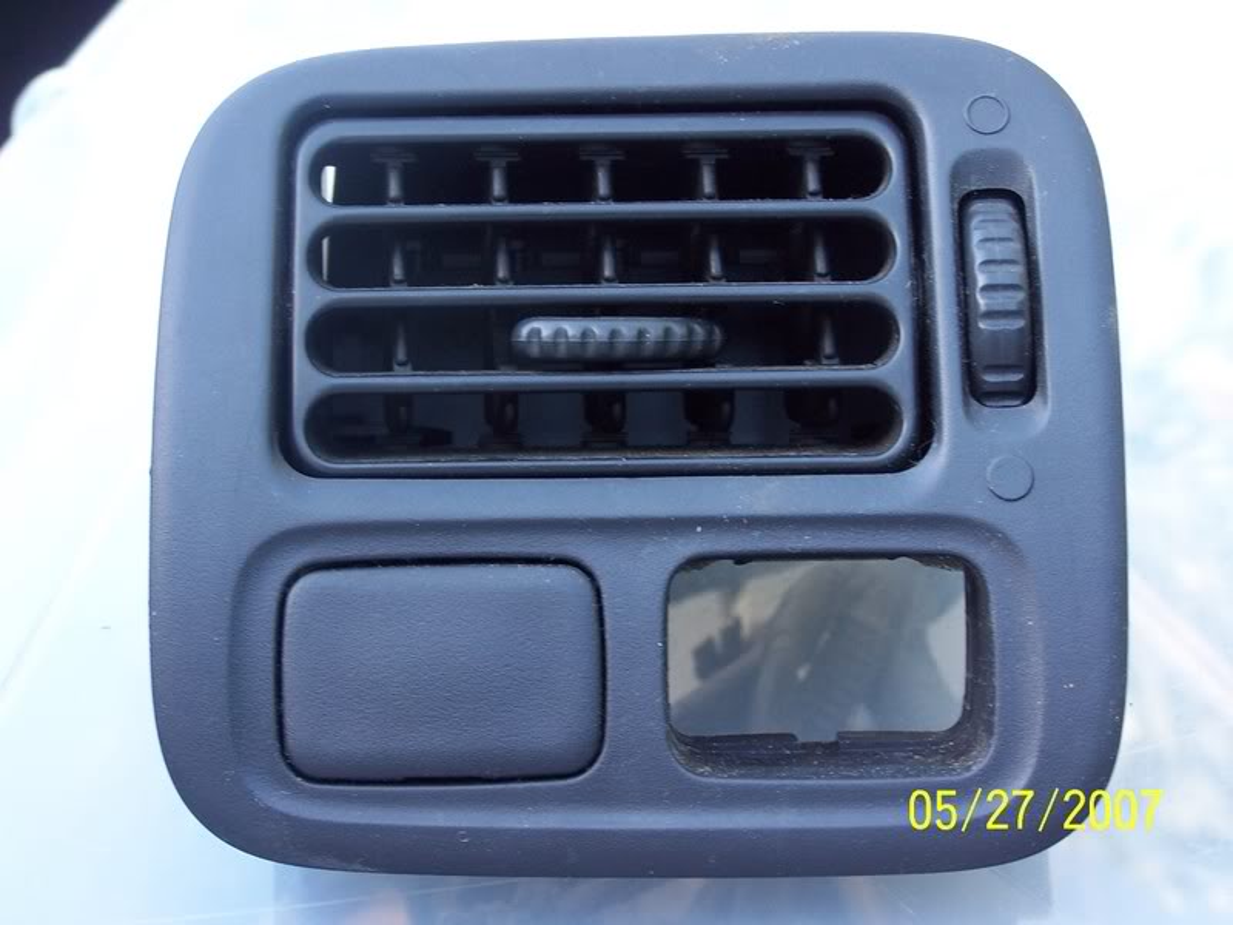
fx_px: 2921
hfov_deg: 23.8
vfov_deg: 18.0
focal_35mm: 82
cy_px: 462
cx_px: 616
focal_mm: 13.7
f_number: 3.2
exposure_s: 1/45
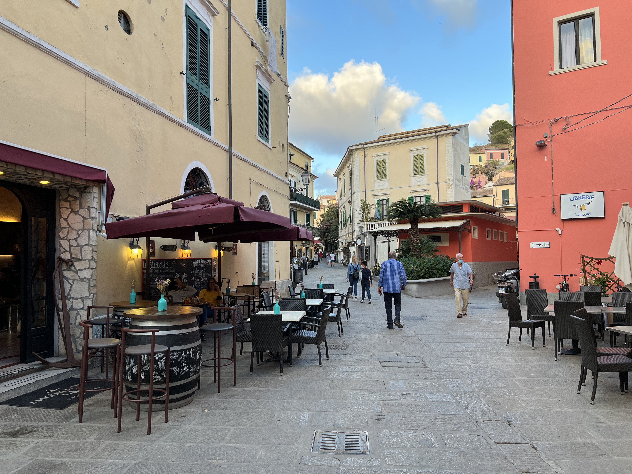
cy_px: 237
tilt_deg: +2.7
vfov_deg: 53.1
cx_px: 316
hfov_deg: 67.3
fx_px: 475
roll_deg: +1.2
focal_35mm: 26
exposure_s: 1/334
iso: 50
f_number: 1.5
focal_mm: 5.7
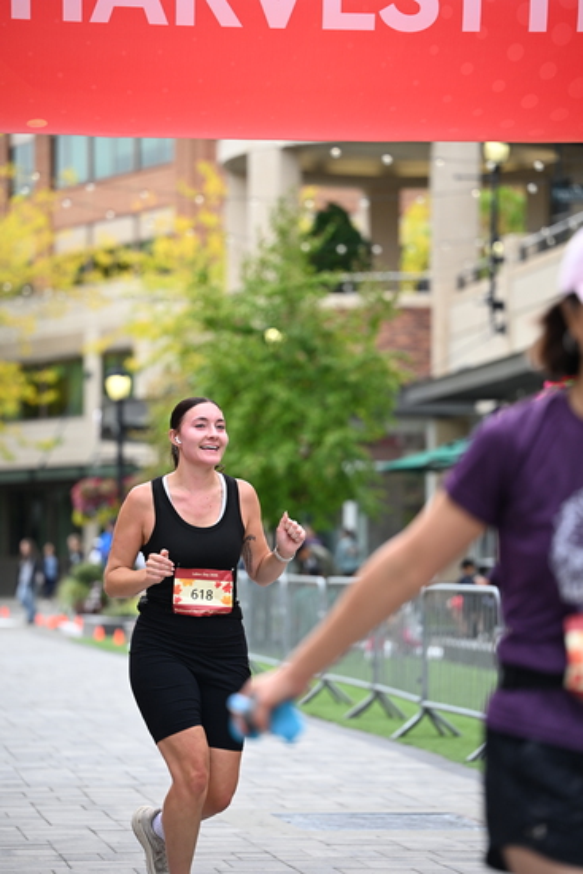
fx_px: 2792
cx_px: 292
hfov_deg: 11.9
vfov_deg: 17.8
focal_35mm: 115
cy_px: 437
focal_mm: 115
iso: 640
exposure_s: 1/2000
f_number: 2.8
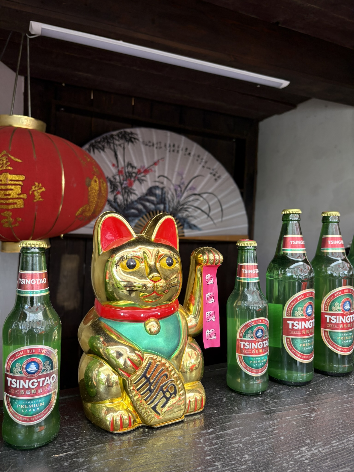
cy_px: 236
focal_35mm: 26
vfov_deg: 67.3
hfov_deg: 53.1
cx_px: 177
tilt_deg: -1.8
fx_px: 355
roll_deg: -2.4
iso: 100
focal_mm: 5.96
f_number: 1.6
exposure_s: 1/126
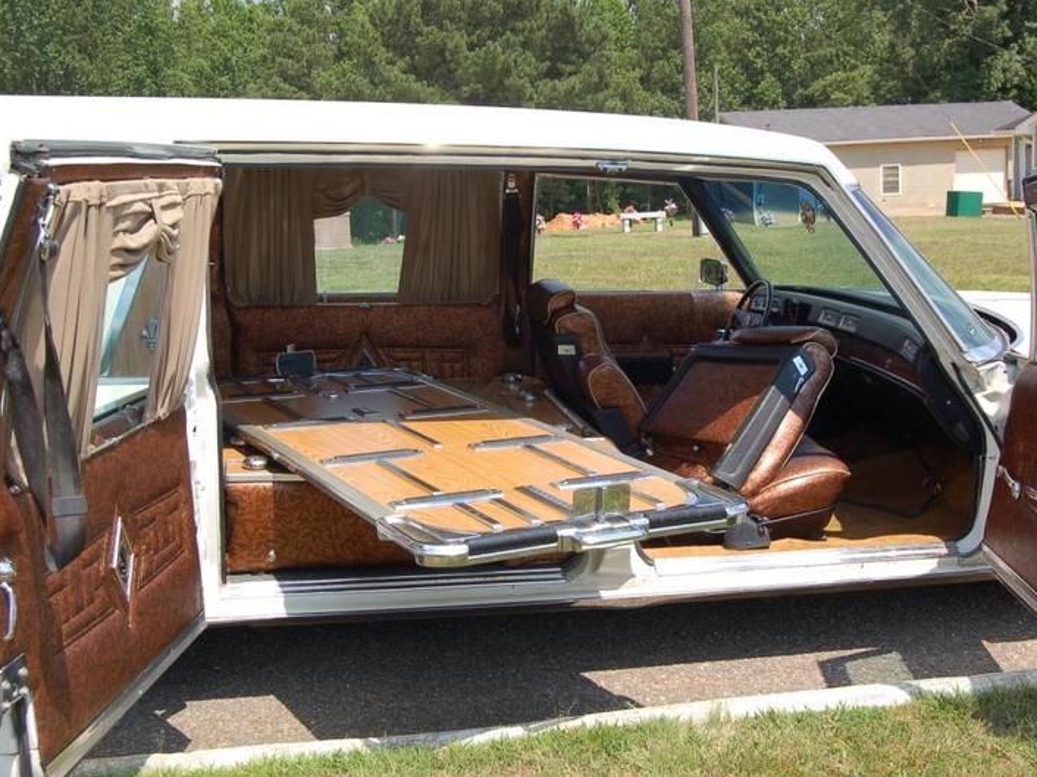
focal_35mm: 49
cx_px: 558
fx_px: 1467
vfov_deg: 29.7
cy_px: 388
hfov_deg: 38.9
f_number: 10
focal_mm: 30
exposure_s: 1/250
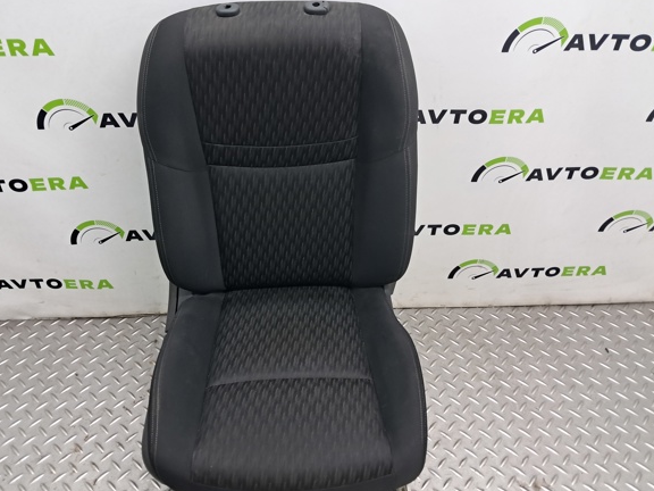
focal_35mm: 30
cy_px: 238
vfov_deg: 46.8
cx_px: 295
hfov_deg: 59.8
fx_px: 567
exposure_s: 1/50
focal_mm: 4
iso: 125
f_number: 1.8
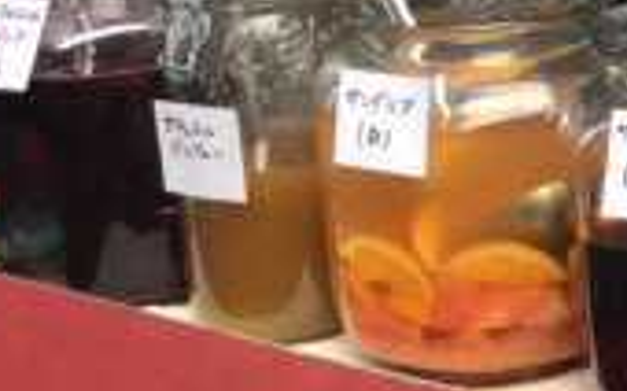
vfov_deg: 10.4
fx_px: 2117
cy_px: -15
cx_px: 1070
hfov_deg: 15.0
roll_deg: -1.8
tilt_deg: -14.3
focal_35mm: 124
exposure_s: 1/60
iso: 32
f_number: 2.4
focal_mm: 3.3
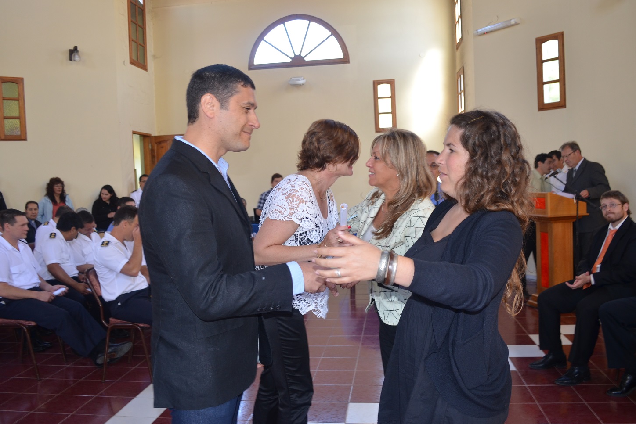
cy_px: 210
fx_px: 548
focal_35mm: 31
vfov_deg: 42.3
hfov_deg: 60.3
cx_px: 315
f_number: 3.8
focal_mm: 20
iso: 450
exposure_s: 1/60
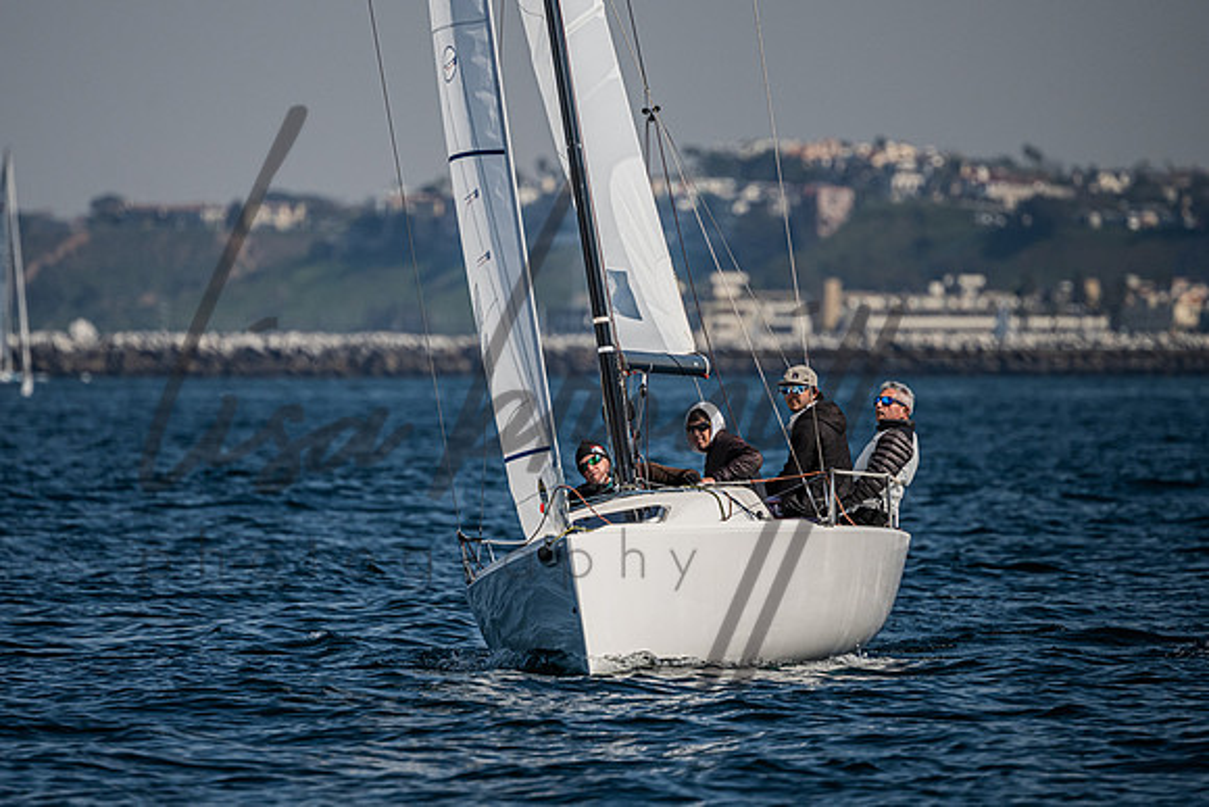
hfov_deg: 3.8
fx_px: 18195
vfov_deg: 2.5
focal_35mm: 542
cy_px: 375
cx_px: 513
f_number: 5.6
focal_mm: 400
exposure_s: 1/5000
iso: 400
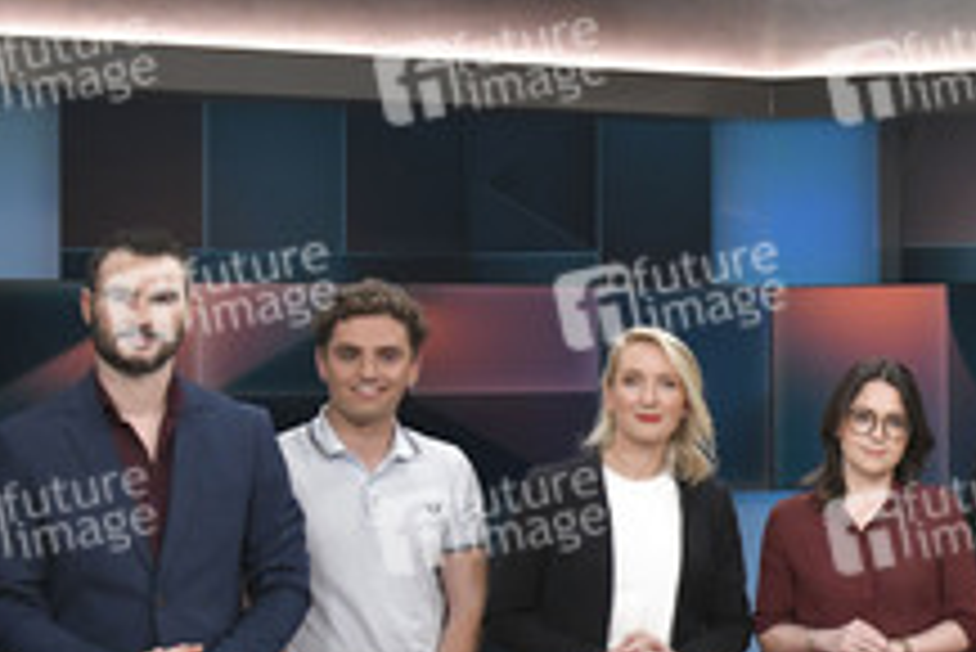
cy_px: 634
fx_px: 1519
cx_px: 1001
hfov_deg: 32.4
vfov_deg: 23.3
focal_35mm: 56
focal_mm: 27
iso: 2500
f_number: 5.6
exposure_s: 1/200
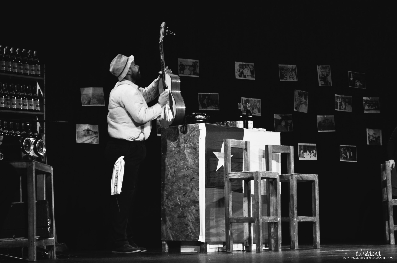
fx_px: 908
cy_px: 132
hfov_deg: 24.7
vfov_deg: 16.5
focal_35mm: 82
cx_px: 198
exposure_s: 1/80
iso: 800
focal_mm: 55
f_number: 5.6
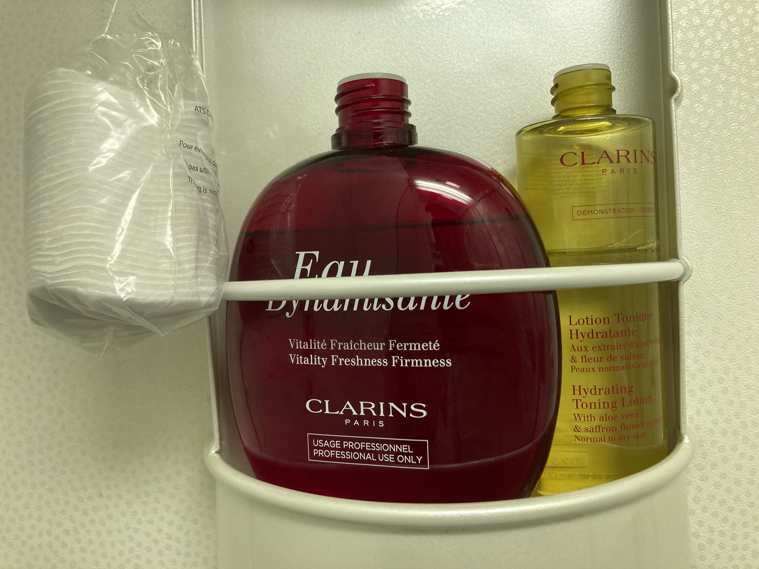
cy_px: 284
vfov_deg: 49.7
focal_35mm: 28
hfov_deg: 63.4
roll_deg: +2.9
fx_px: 614
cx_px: 380
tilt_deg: -3.5
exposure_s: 1/89
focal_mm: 3.99
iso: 80
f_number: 1.8
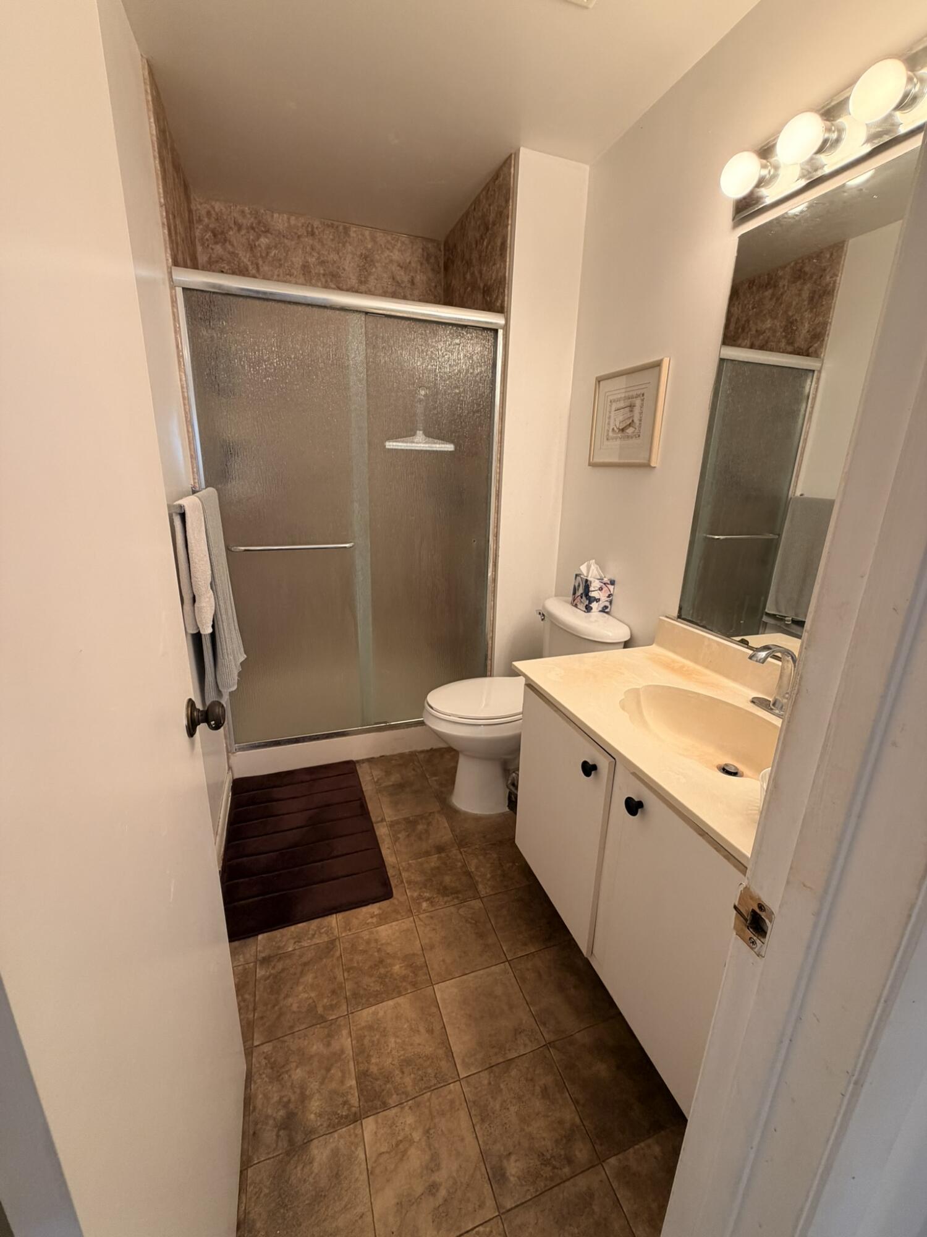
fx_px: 500
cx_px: 464
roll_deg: -1.7
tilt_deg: -16.4
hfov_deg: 85.7
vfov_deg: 102.1
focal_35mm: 14
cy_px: 618
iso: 200
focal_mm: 2.22
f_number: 2.2
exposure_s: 1/60
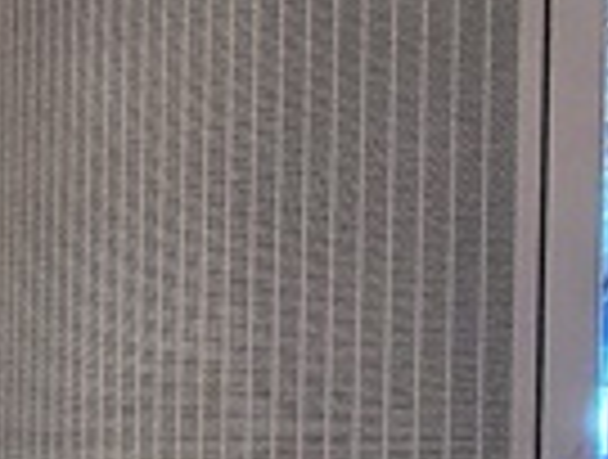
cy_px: 450
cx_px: -1297
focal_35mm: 96
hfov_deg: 10.9
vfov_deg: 15.2
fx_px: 1691
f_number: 2.2
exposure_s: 1/60
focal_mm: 2.2
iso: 320
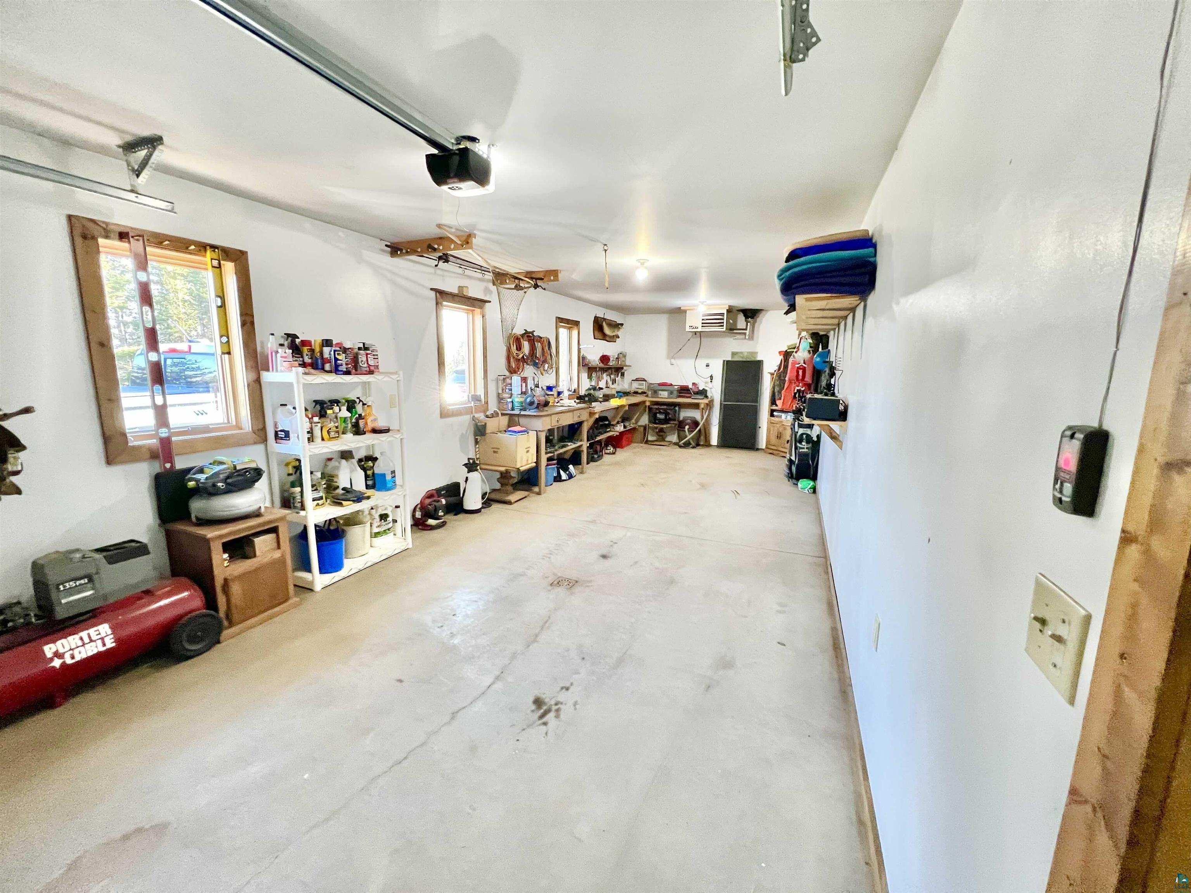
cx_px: 596
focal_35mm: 13
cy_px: 446
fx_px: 447
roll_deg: -0.6
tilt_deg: -9.3
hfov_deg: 106.2
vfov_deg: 89.9
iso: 320
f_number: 1.8
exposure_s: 1/60
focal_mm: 1.57
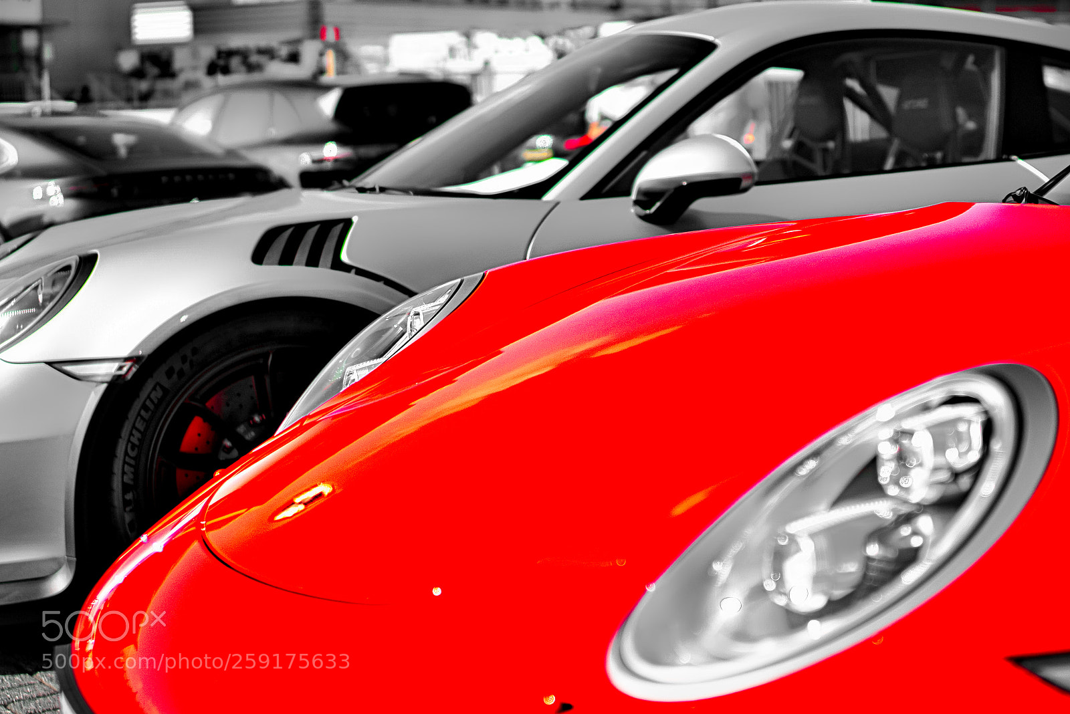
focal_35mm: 35
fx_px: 1041
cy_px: 357
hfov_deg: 54.4
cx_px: 535
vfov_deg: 37.9
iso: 100
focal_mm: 35
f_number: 1.4
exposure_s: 1/4000
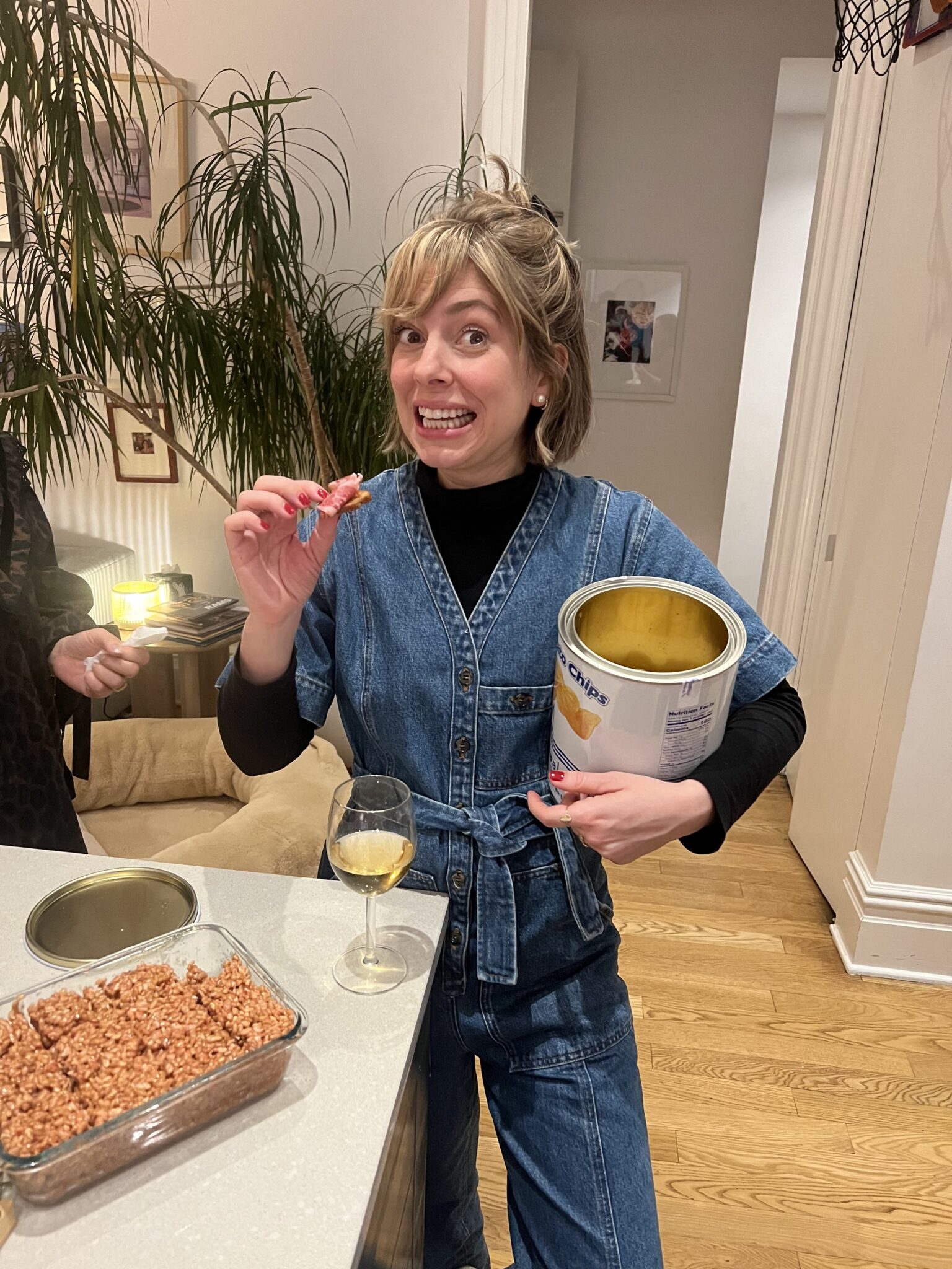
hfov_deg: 53.1
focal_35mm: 26
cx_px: 476
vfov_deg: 67.3
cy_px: 634
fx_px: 953
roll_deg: -1.6
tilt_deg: -18.0
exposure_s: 1/40
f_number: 1.5
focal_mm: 5.7
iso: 500
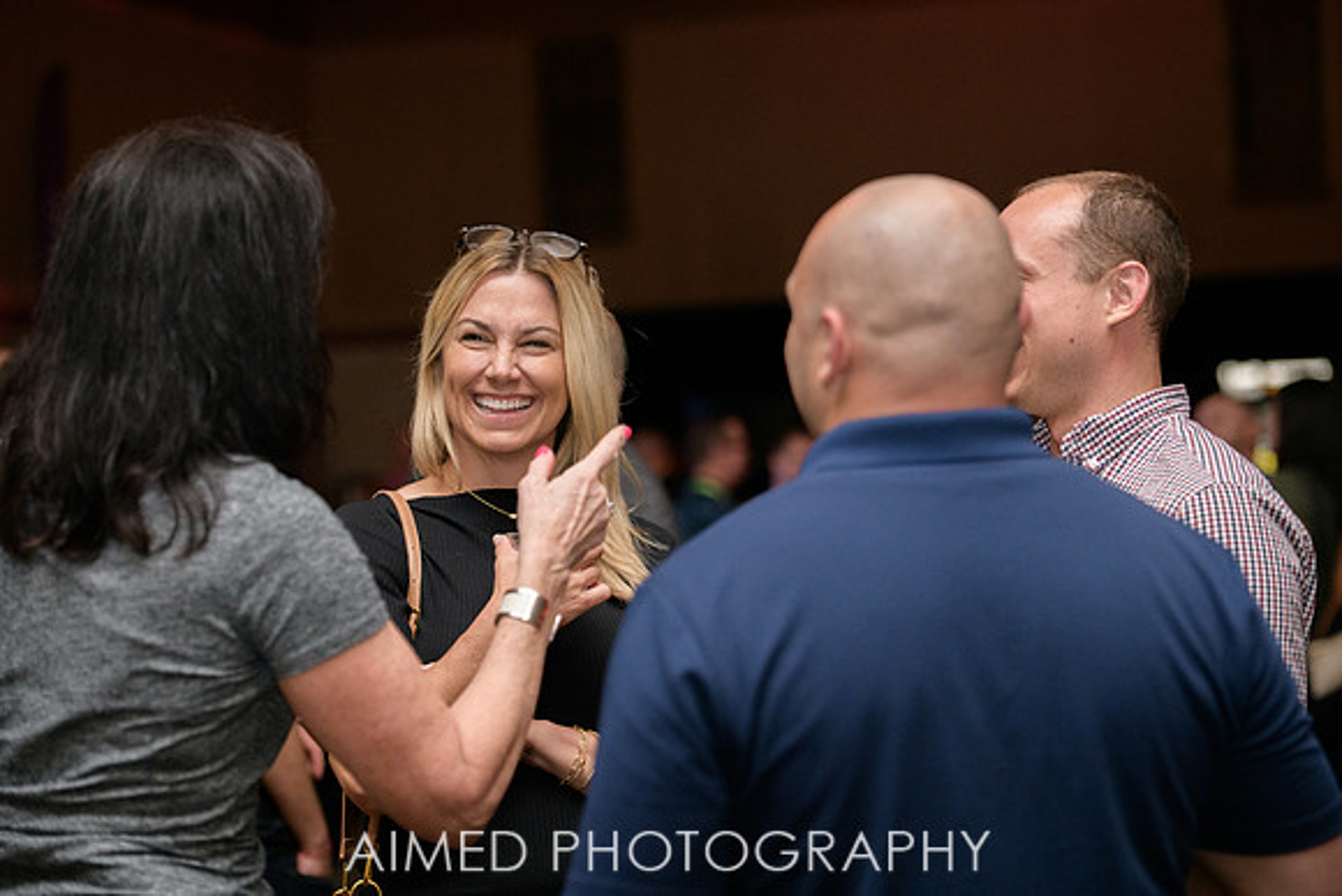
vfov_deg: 13.3
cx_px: 671
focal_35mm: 103
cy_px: 448
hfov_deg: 19.9
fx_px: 3827
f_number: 3.5
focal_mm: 102
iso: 2000
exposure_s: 1/250
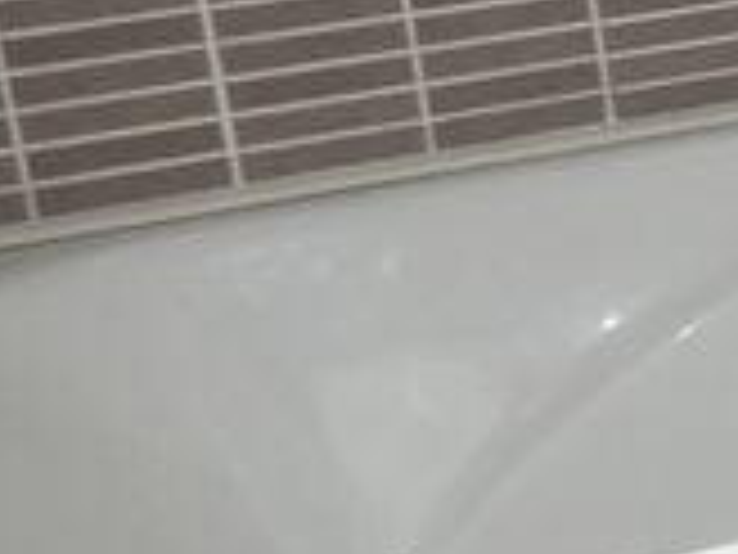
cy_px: -5
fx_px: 2665
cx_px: 2146
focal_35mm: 125
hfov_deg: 11.0
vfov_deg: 11.7
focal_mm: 3.6
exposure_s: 1/60
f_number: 2.8
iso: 160
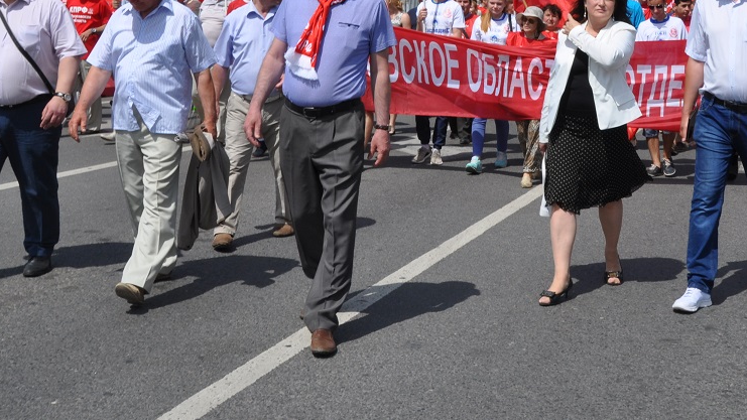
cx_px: 497
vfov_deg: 19.4
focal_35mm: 60
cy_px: -6
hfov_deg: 34.6
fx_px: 1189
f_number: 14
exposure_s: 1/200
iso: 200
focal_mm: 22
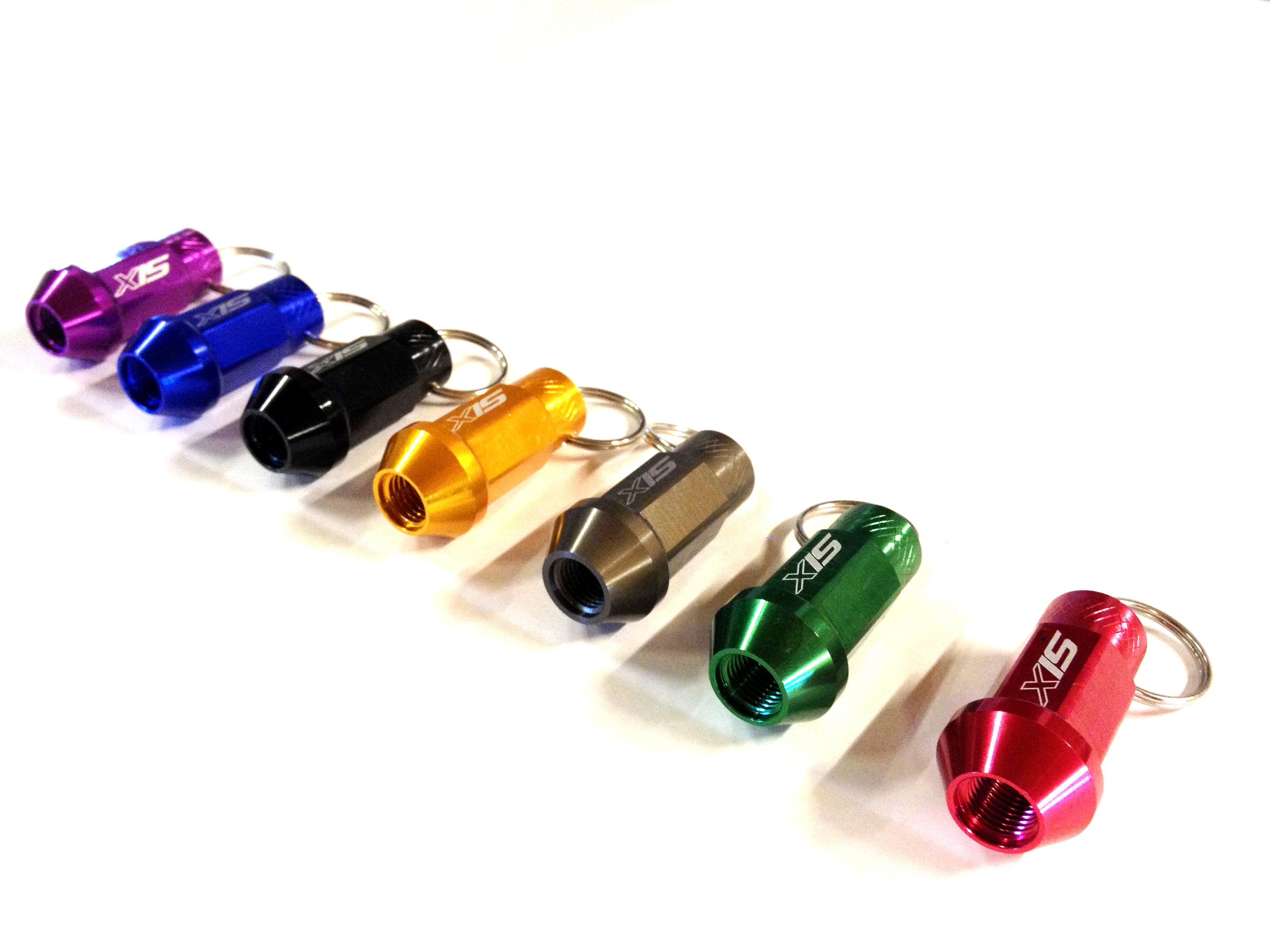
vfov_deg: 40.7
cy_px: 476
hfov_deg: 52.6
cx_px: 635
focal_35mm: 35
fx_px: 1284
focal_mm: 4.28
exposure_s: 1/20
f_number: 2.4
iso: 200
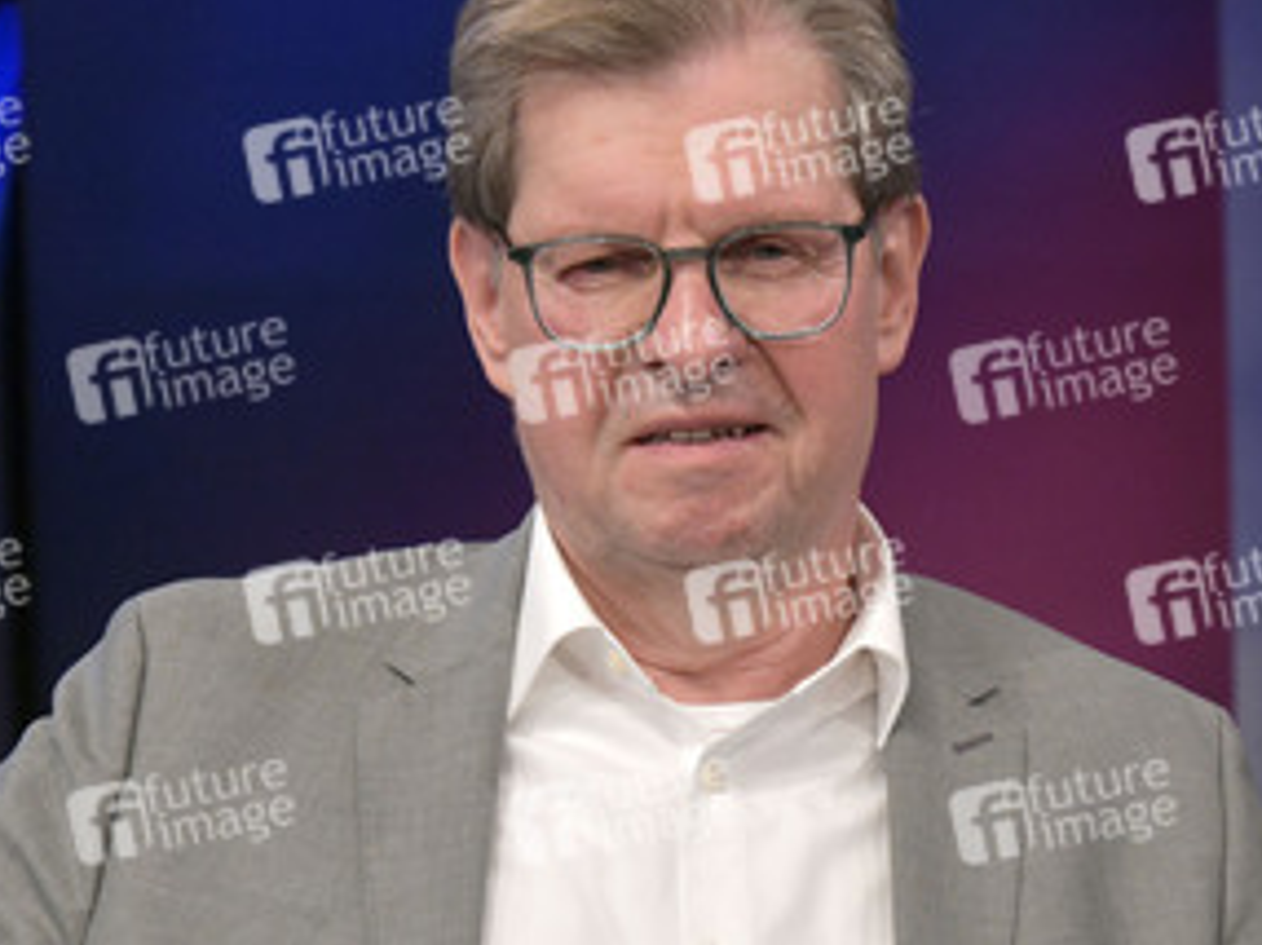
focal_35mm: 91
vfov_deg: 16.2
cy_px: 481
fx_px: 3315
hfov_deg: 21.6
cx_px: 682
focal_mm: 60
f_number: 6.3
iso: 2500
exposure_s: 1/250
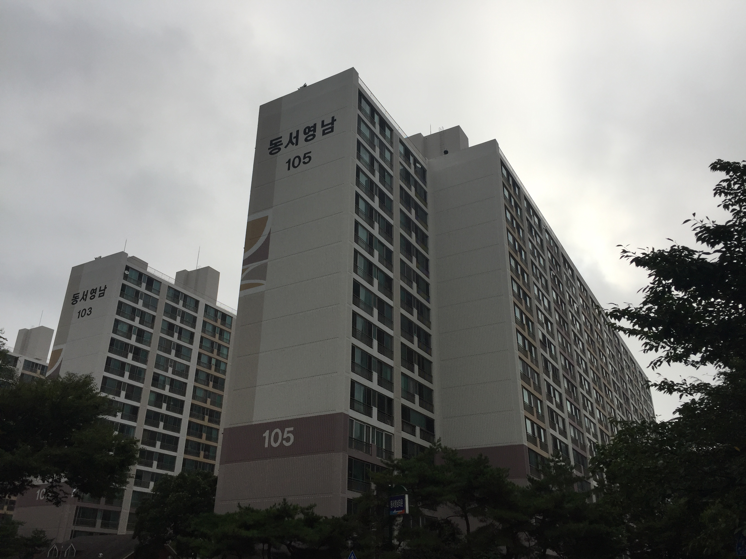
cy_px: 280
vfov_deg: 48.2
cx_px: 373
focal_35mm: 29
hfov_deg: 61.7
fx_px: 625
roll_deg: -0.9
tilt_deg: +26.7
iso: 32
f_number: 2.2
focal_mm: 4.15
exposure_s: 1/2639
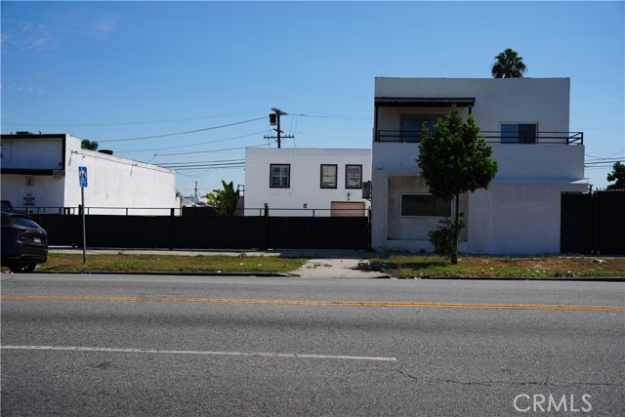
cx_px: 312
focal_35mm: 37
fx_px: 648
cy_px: 208
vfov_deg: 35.7
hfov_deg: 51.5
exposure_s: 1/1000
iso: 100
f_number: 5
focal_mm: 37.3
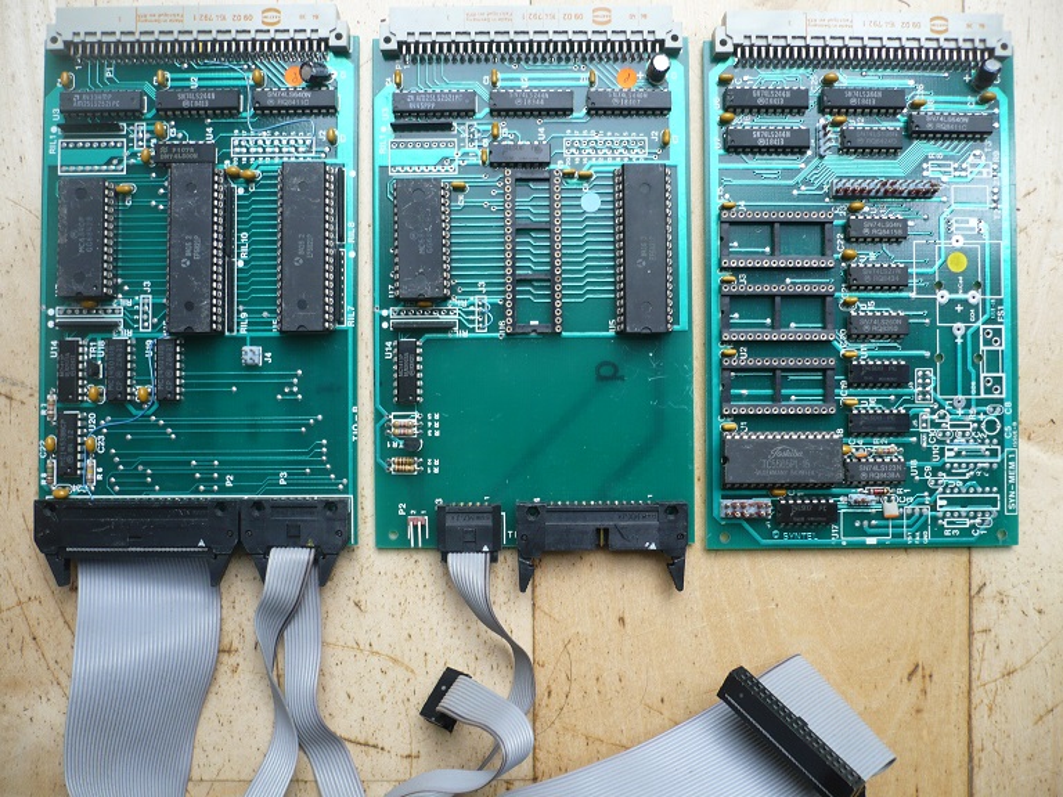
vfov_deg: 40.7
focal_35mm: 35
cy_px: 398
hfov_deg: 52.6
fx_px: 1075
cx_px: 532
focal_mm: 5.8
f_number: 2.8
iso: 100
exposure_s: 1/60
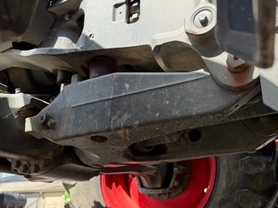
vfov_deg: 40.4
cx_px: 160
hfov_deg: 52.4
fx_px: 281
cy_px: 130
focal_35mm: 35
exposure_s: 1/992
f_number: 1.78
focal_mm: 6.76
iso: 100
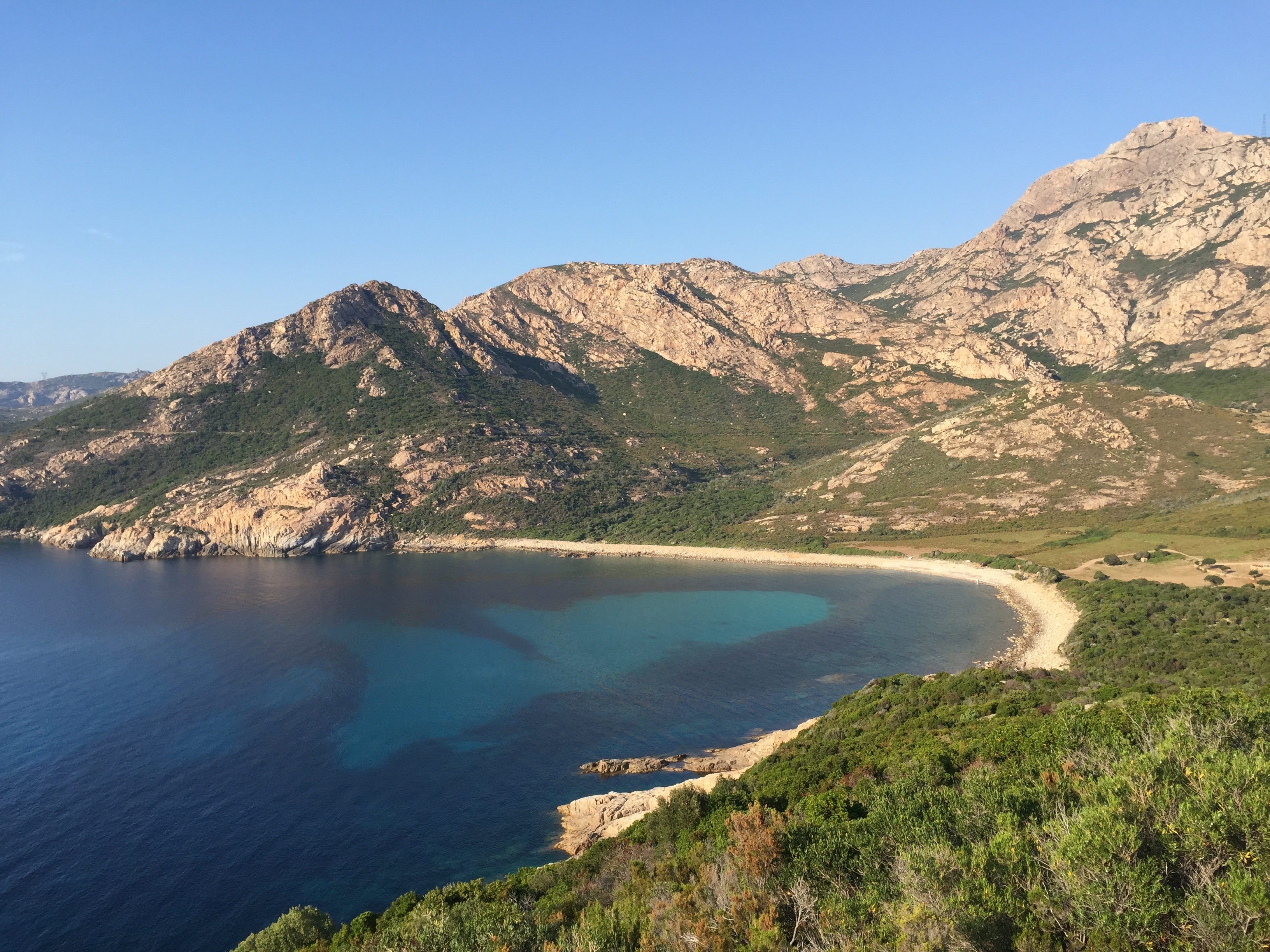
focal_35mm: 29
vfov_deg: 48.2
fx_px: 1064
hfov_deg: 61.7
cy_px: 476
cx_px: 635
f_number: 2.2
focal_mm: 4.15
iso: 32
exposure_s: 1/1163
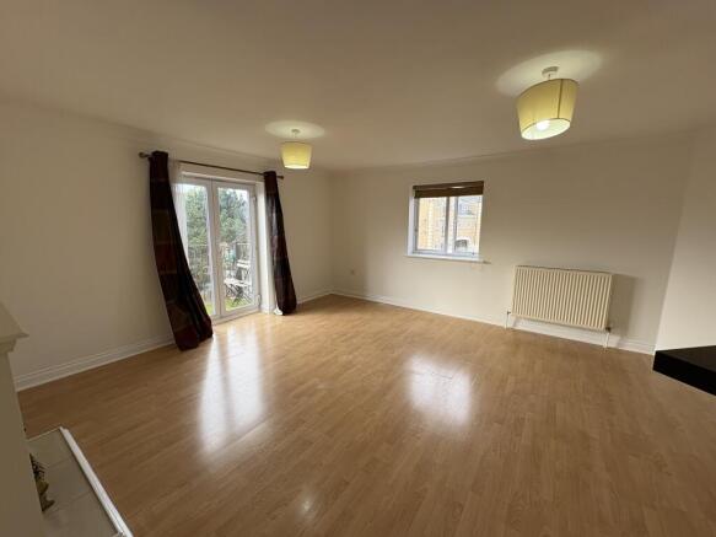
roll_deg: -0.1
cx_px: 358
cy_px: 268
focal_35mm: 14
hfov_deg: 102.1
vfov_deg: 85.7
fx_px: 290
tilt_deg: -8.8
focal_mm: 2.22
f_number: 2.2
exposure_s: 1/107
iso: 40
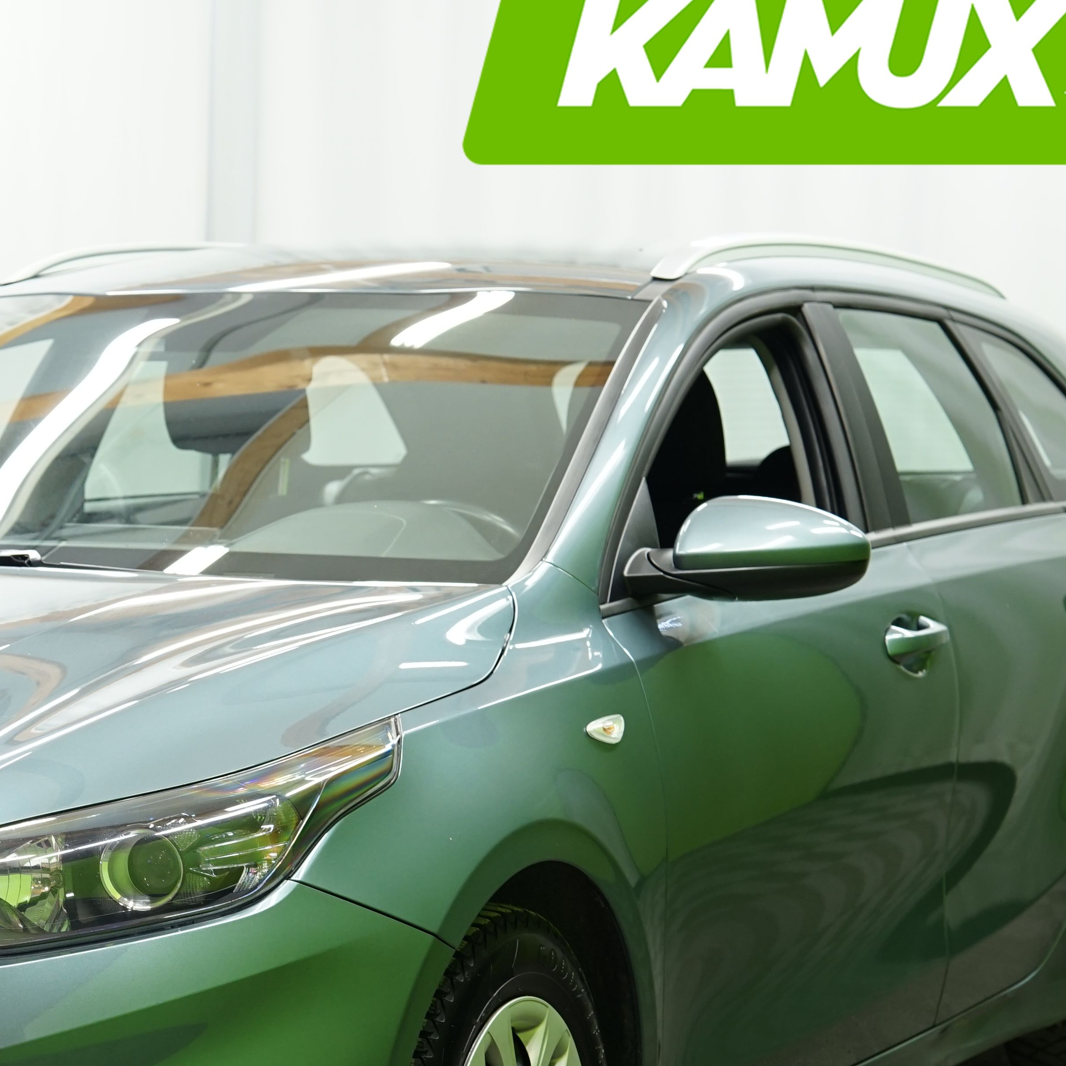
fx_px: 4355
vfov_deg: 13.9
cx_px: 129
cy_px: 737
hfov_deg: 13.8
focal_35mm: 125
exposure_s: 1/15
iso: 500
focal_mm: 59
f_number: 5
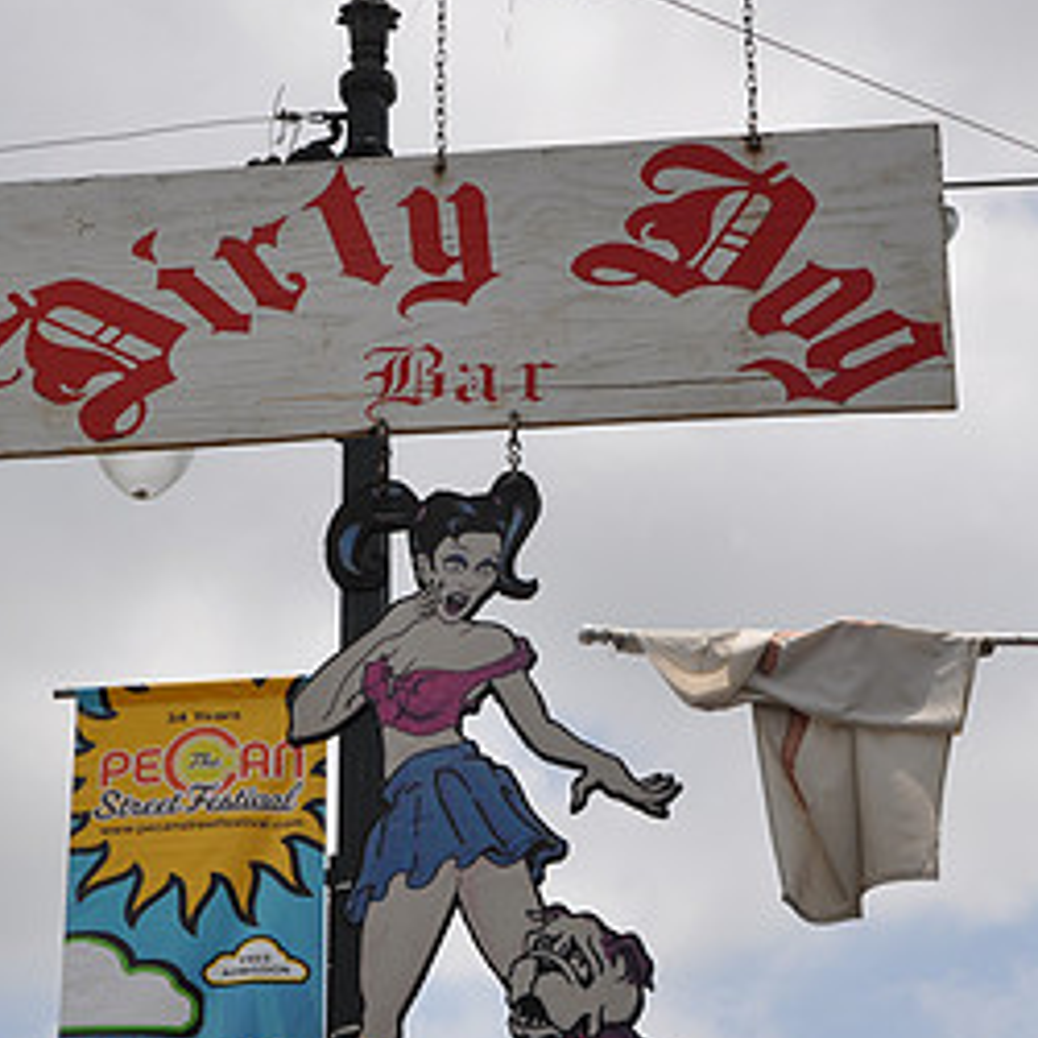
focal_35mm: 103
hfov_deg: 16.9
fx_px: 3494
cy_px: 738
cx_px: 500
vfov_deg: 16.8
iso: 200
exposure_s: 1/400
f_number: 10
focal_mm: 35
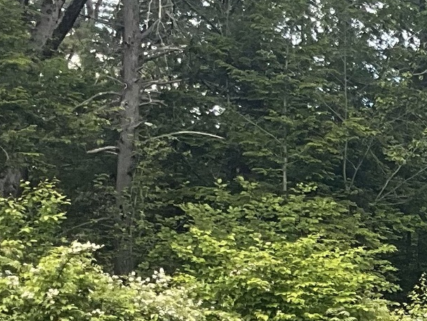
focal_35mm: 147
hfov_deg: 11.7
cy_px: 365
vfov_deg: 10.0
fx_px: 1814
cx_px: 906
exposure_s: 1/314
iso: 25
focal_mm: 3
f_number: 1.8
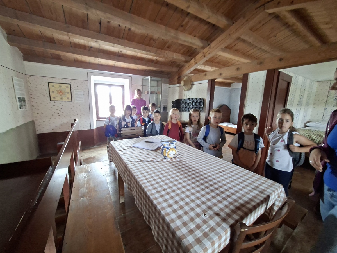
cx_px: 168
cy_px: 126
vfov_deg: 89.9
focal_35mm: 13
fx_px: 127
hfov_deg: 106.2
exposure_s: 1/20
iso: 500
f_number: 2.2
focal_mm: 1.74
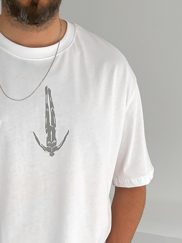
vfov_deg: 22.6
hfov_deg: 18.8
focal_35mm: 78
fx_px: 547
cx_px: 55
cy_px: 308
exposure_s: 1/180
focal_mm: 3
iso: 16
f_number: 1.8
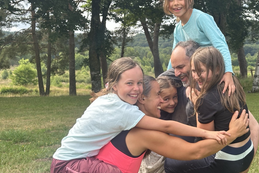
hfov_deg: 31.4
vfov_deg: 21.2
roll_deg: +0.0
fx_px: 460
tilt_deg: -1.2
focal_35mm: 64
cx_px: 150
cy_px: 79
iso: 64
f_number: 1.78
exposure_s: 1/785
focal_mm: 6.86
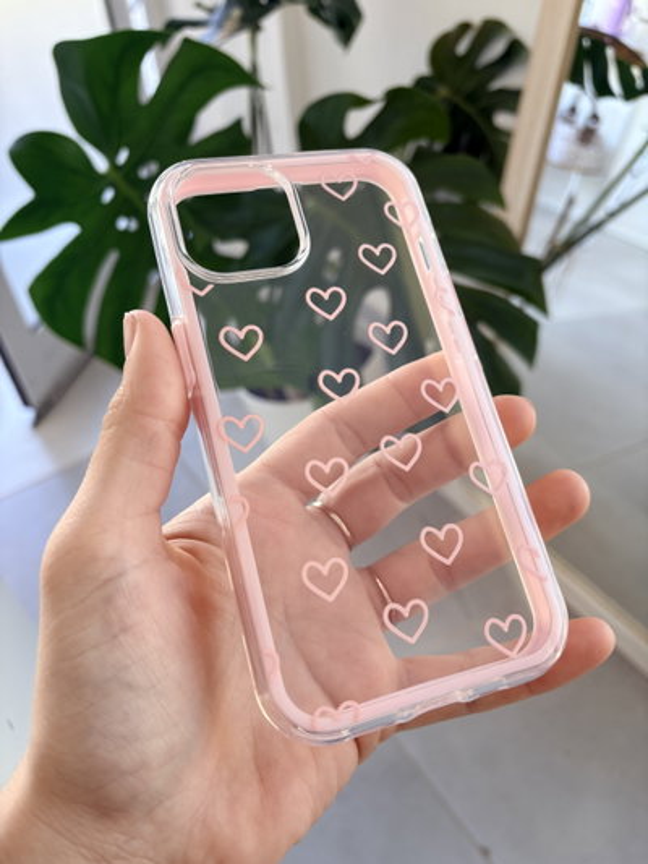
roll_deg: +5.5
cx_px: 324
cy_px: 432
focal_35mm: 26
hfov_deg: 53.1
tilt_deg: -41.8
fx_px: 649
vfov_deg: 67.3
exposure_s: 1/122
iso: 64
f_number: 1.6
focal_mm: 5.96
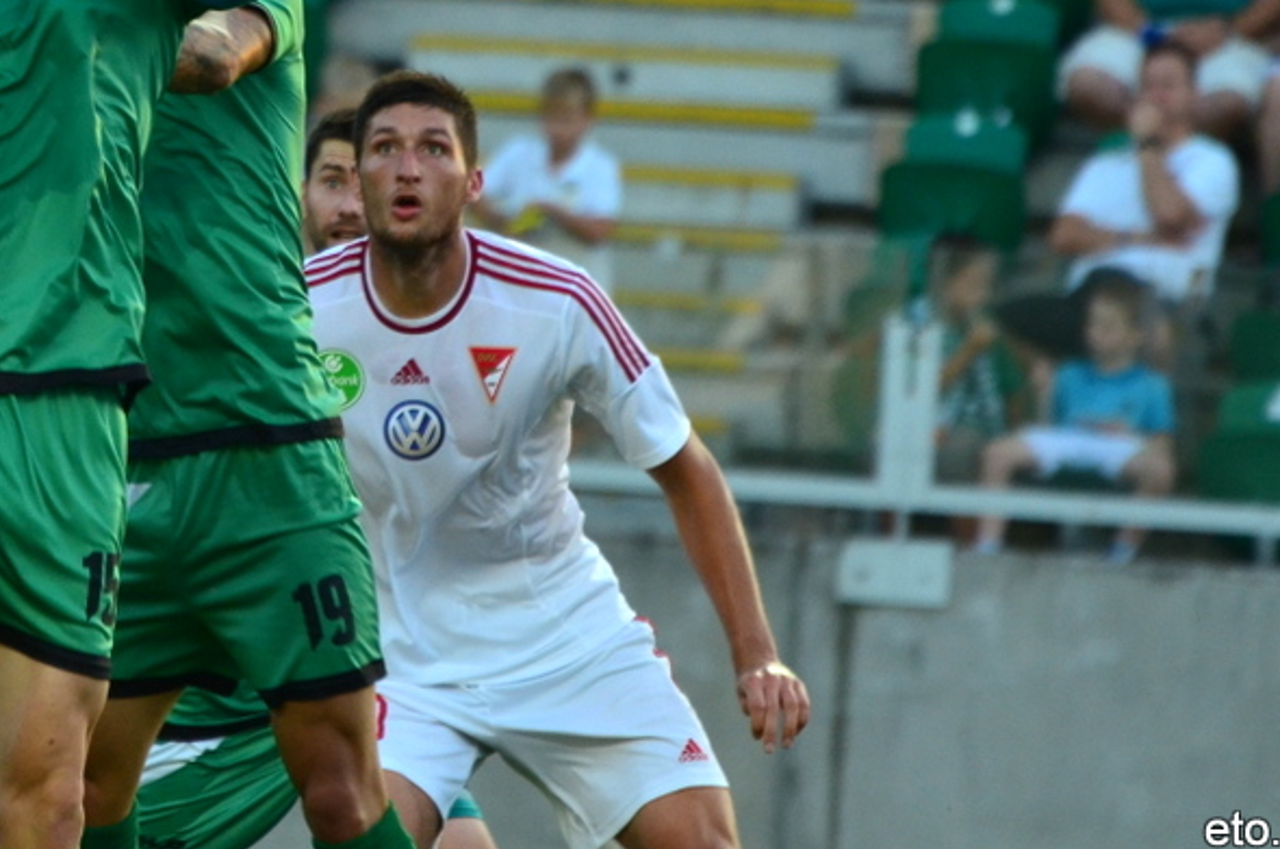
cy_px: 47
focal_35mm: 824
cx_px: 95
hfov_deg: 2.5
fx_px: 29242
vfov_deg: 1.7
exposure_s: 1/500
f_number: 5.6
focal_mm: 270
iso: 800
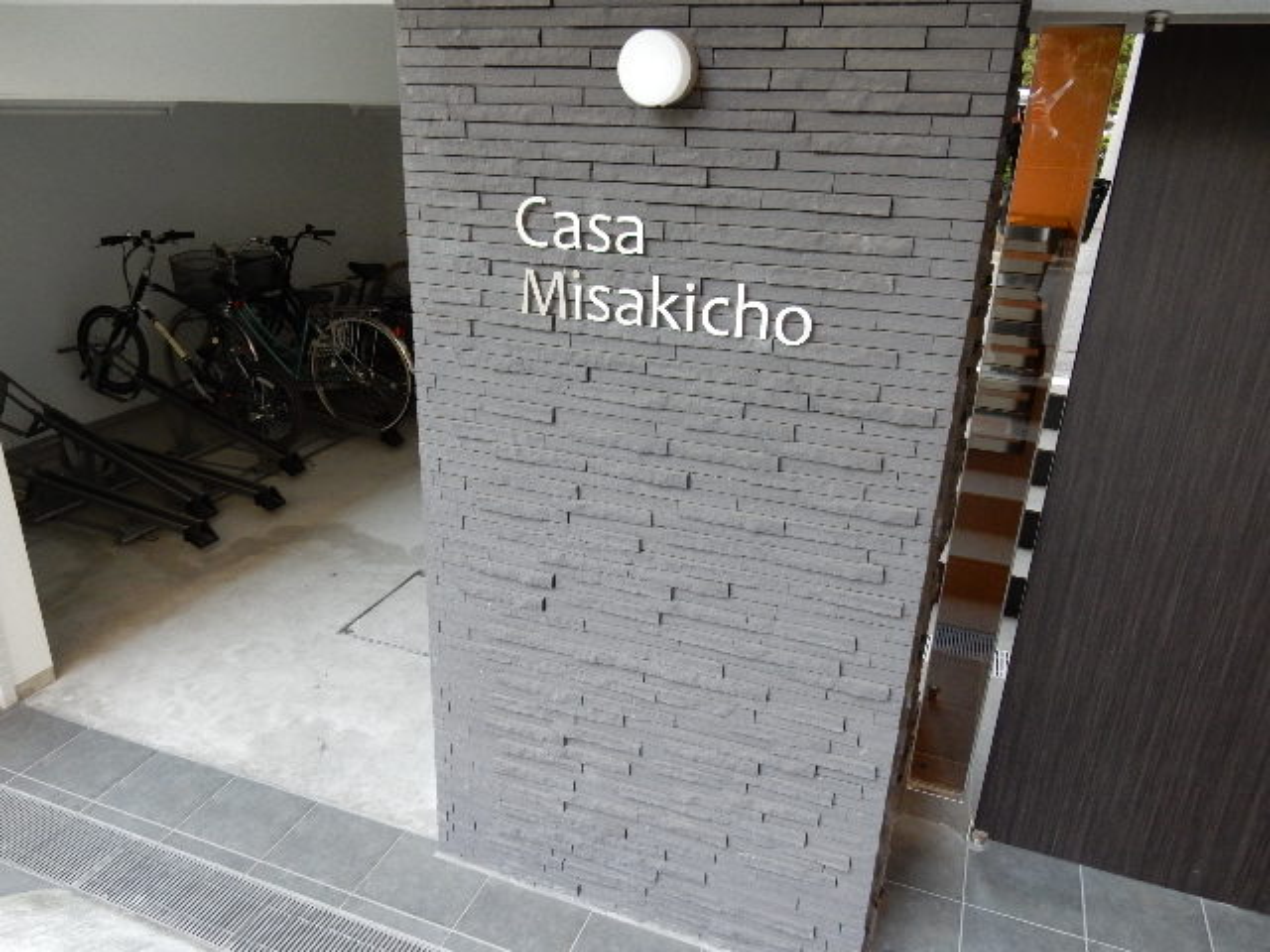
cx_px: 635
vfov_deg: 54.9
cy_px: 476
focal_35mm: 25
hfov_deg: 69.4
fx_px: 917
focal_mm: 4.5
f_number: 3.7
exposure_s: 1/25
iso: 400
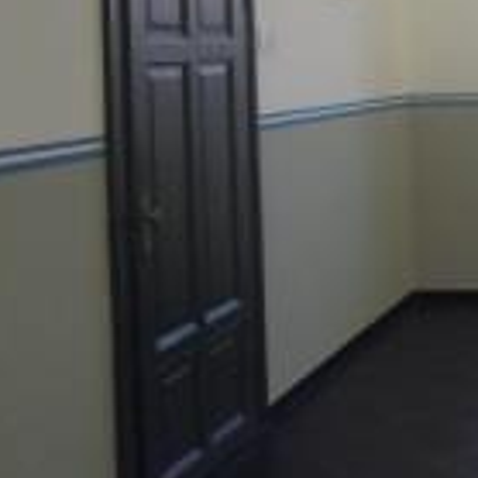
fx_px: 1250
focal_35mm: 80
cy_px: 103
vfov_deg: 21.4
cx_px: 732
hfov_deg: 18.9
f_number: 2.7
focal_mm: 5
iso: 360
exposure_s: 1/30
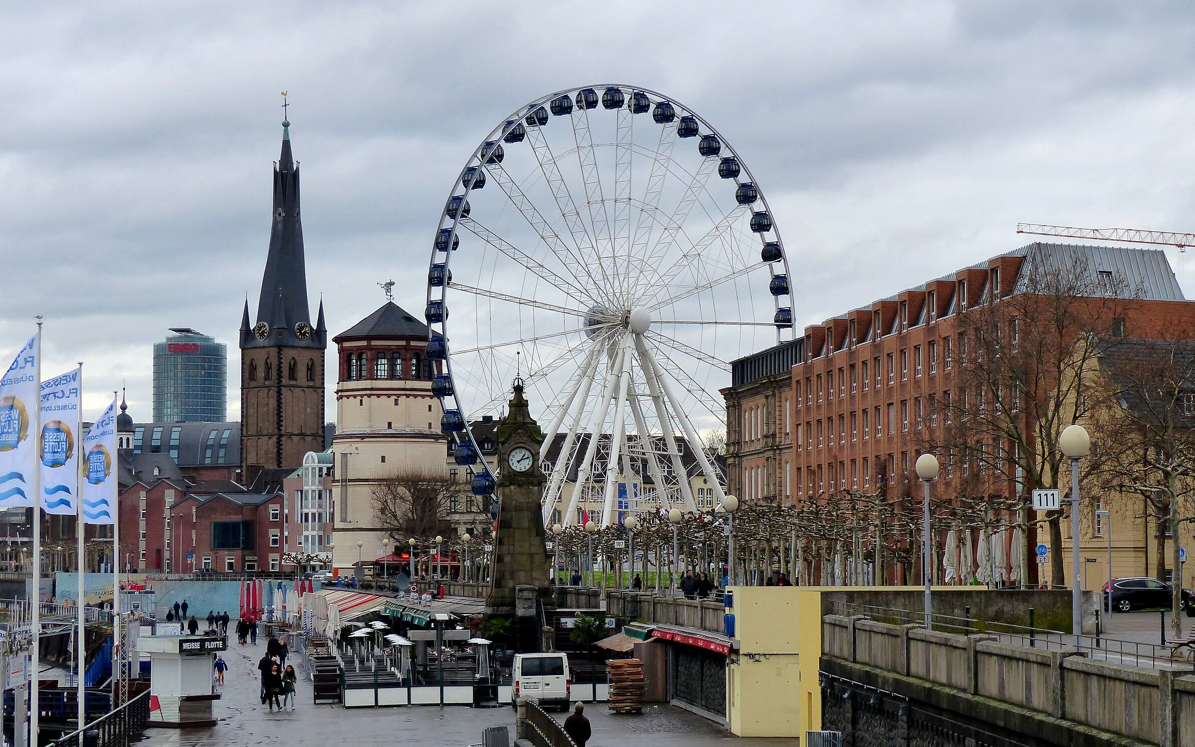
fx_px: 2996
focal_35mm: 92
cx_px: 599
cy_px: 338
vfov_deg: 14.2
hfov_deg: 22.6
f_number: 4
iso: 160
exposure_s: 1/250
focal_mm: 14.5
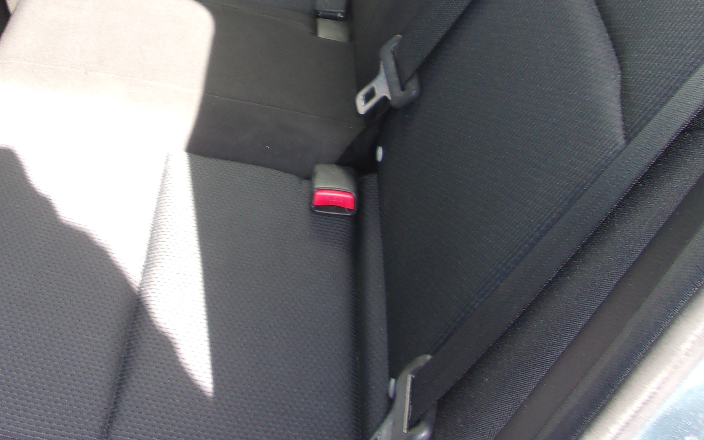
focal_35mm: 51
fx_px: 978
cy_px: 17
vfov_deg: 24.4
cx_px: 198
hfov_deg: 38.8
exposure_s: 1/50
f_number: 3
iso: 80
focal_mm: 4.9
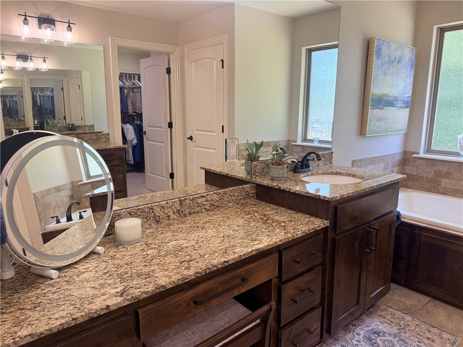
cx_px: 232
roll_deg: -0.3
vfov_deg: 56.8
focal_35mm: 24
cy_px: 174
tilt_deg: -9.8
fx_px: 321
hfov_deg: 71.6
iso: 160
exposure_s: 1/120
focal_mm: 6.76
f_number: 1.78
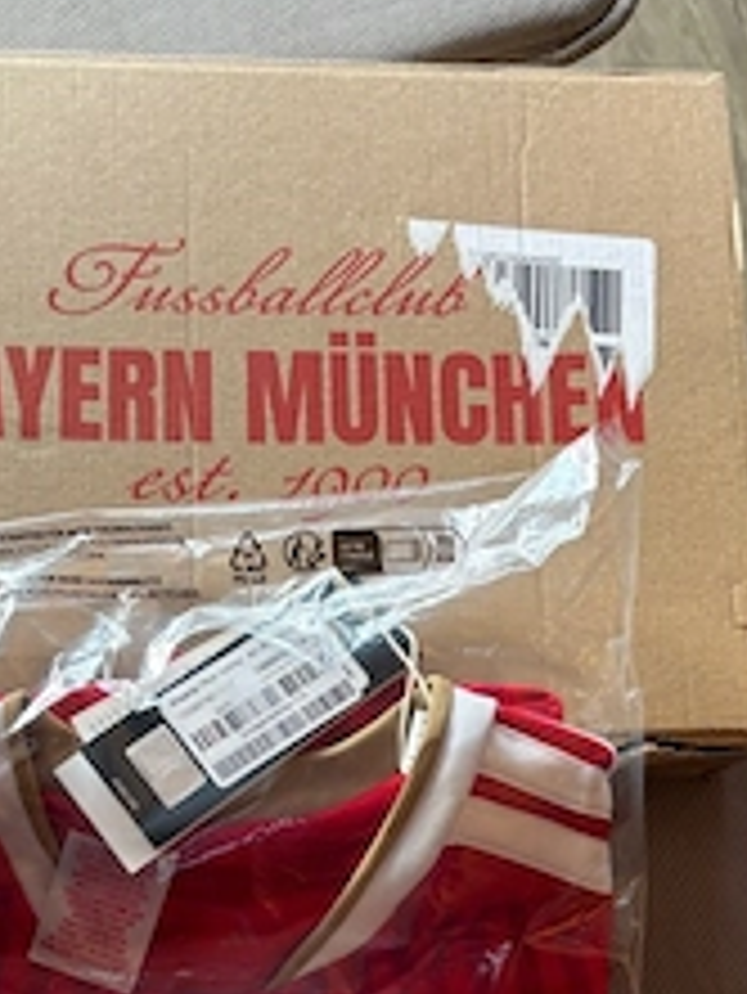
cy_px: 792
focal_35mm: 47
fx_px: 1351
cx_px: 302
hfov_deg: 30.8
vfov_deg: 38.9
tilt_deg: -78.3
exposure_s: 1/60
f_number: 1.6
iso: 160
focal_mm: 5.96
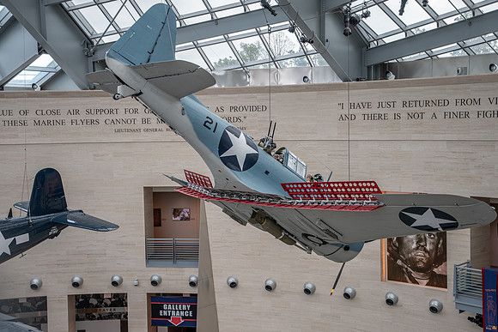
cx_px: 249
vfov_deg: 27.0
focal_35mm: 50
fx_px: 691
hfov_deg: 39.6
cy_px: 166
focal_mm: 32
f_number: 3.2
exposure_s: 1/100
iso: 110
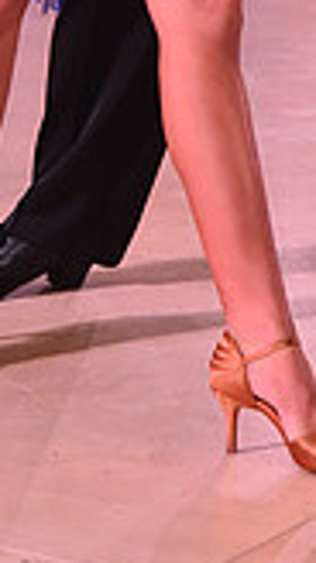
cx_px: 160
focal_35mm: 215
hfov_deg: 5.6
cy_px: -374
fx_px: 3209
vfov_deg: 9.6
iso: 2500
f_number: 7.1
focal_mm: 58
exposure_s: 1/320
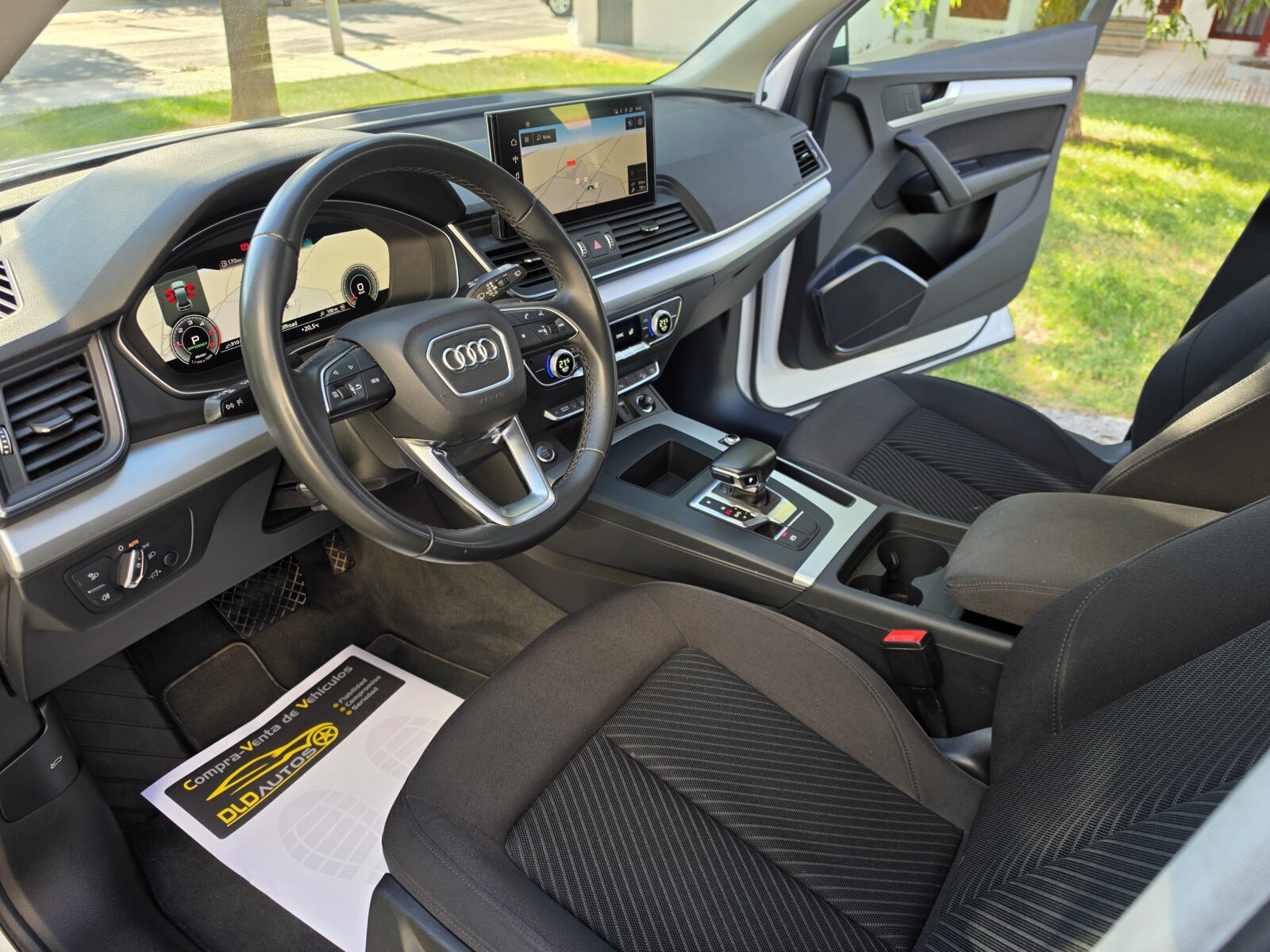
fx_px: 844
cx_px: 635
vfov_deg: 58.9
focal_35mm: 23
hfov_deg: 73.9
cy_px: 476
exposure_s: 1/79.9
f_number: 1.4
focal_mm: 6.5
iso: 10
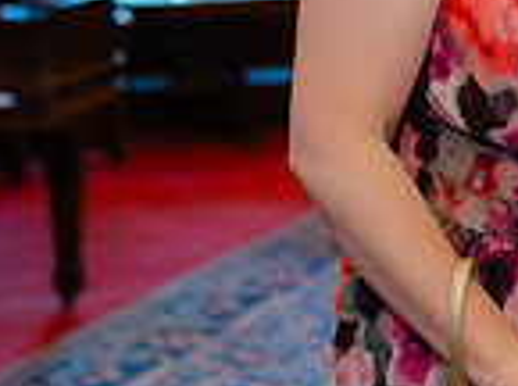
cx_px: 543
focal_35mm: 135
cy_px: -23
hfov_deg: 14.4
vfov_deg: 10.8
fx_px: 2015
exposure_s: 1/100
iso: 250
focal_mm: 35
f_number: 2
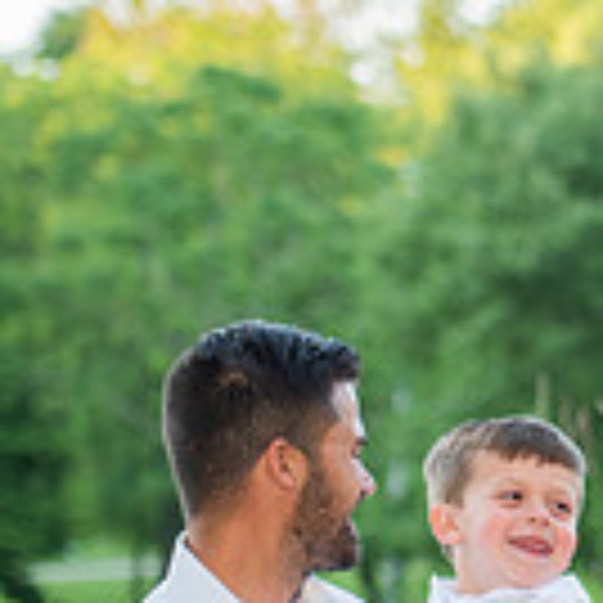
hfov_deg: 6.1
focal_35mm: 284
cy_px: 669
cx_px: 1002
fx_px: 5597
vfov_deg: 6.1
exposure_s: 1/250
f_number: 3.2
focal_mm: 70
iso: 320
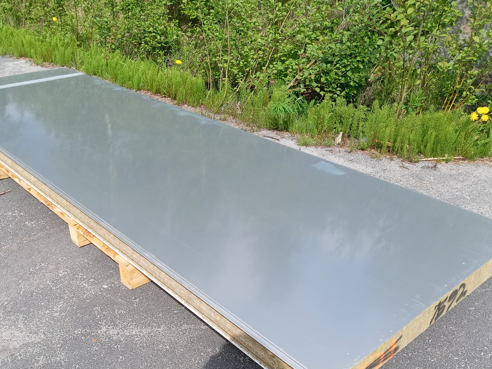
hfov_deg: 52.6
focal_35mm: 35
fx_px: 498
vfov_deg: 40.3
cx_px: 225
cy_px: 237
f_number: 1.8
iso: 100
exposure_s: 1/569
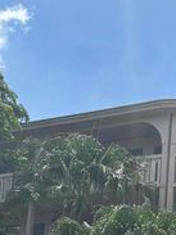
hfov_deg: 14.2
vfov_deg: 19.0
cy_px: 313
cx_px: 289
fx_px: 645
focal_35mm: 95
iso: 50
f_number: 1.6
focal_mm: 5.96
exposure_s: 1/3534
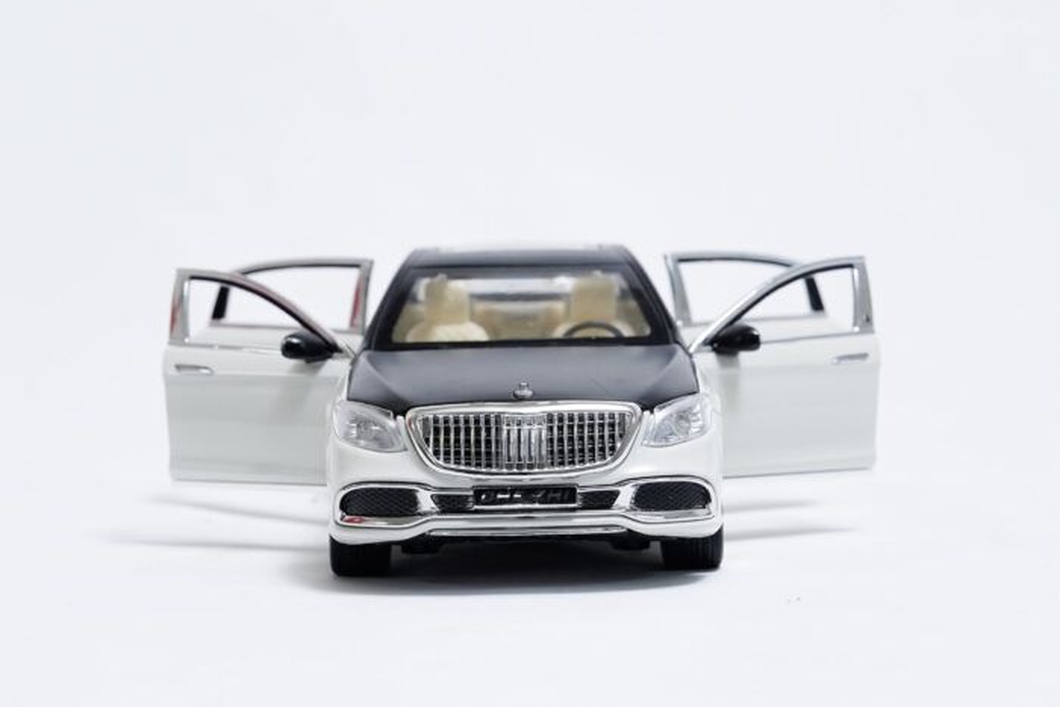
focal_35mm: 105
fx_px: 3092
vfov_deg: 13.0
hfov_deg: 19.5
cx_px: 530
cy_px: 354
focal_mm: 70
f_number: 10
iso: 3200
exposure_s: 1/125
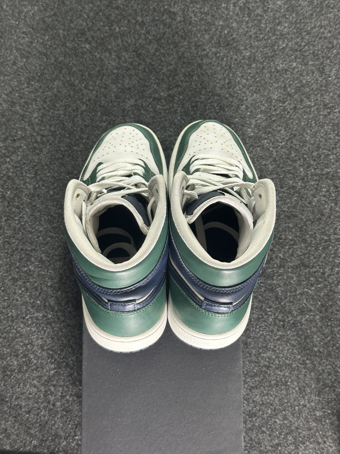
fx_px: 629
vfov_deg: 39.7
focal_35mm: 48
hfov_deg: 30.3
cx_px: 170
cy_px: 227
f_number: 1.78
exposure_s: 1/33
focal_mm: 6.86
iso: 200
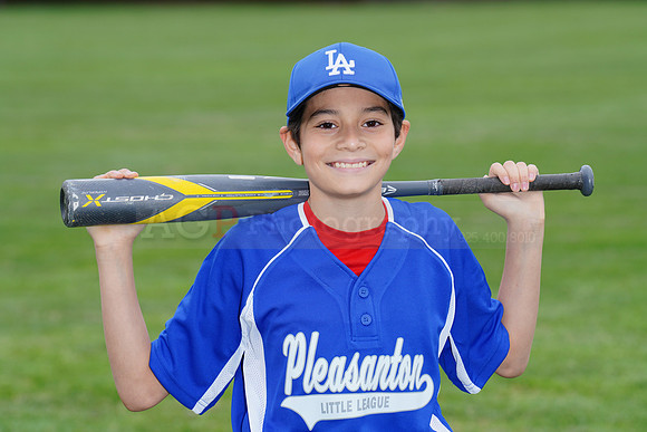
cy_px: 216
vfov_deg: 6.9
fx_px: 3595
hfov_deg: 10.3
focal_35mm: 200
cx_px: 324
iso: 200
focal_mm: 200
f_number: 8
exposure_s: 1/200
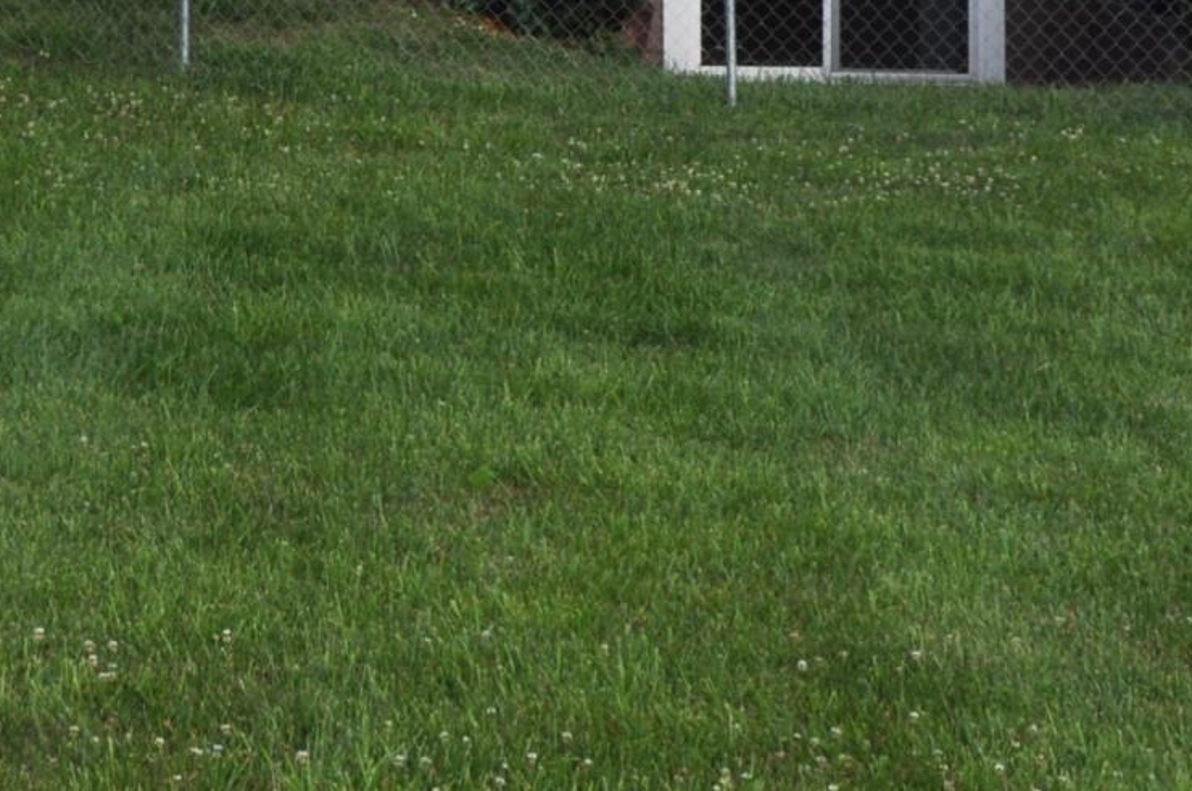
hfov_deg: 14.0
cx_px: 227
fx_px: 4827
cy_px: -615
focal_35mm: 146
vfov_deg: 9.0
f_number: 10
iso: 200
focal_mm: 24
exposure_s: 1/200
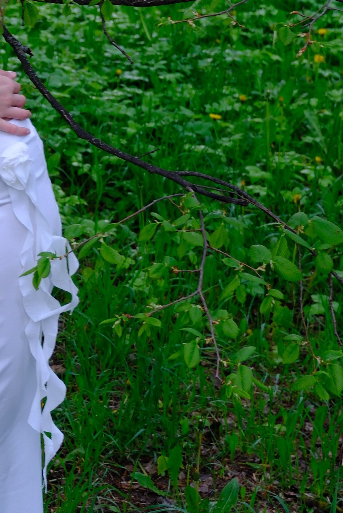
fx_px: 1971
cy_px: 128
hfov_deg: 9.8
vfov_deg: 14.8
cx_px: -108
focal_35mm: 138
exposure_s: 1/80
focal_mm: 33.3
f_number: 3.8
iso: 320
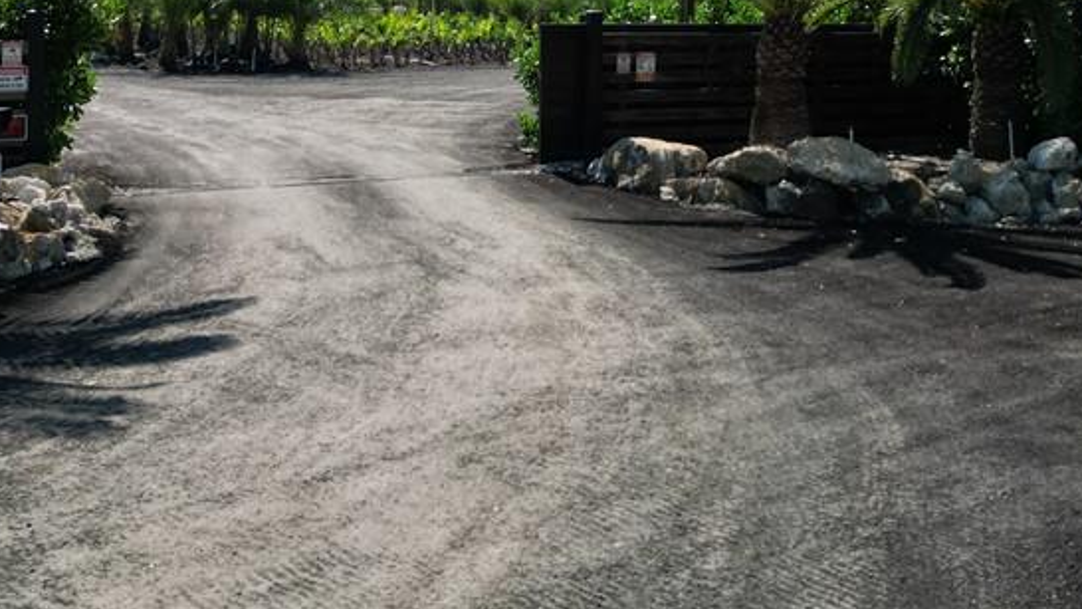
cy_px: 8
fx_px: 1406
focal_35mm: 49
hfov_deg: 42.1
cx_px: 571
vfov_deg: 23.5
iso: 100
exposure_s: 1/2500
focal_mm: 6.72
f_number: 1.7
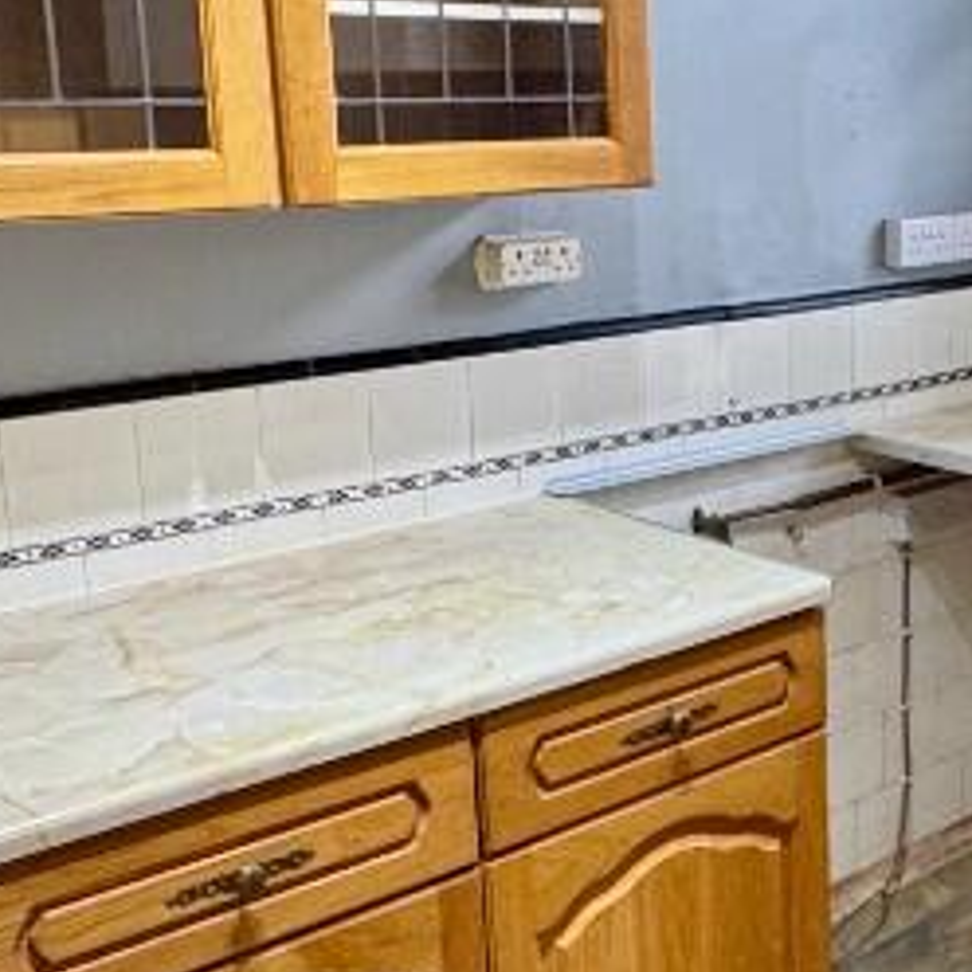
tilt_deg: -12.2
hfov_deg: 31.5
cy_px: 423
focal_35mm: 51
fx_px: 1620
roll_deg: +0.1
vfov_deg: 33.4
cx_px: 913
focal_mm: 2.22
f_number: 2.2
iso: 250
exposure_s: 1/100
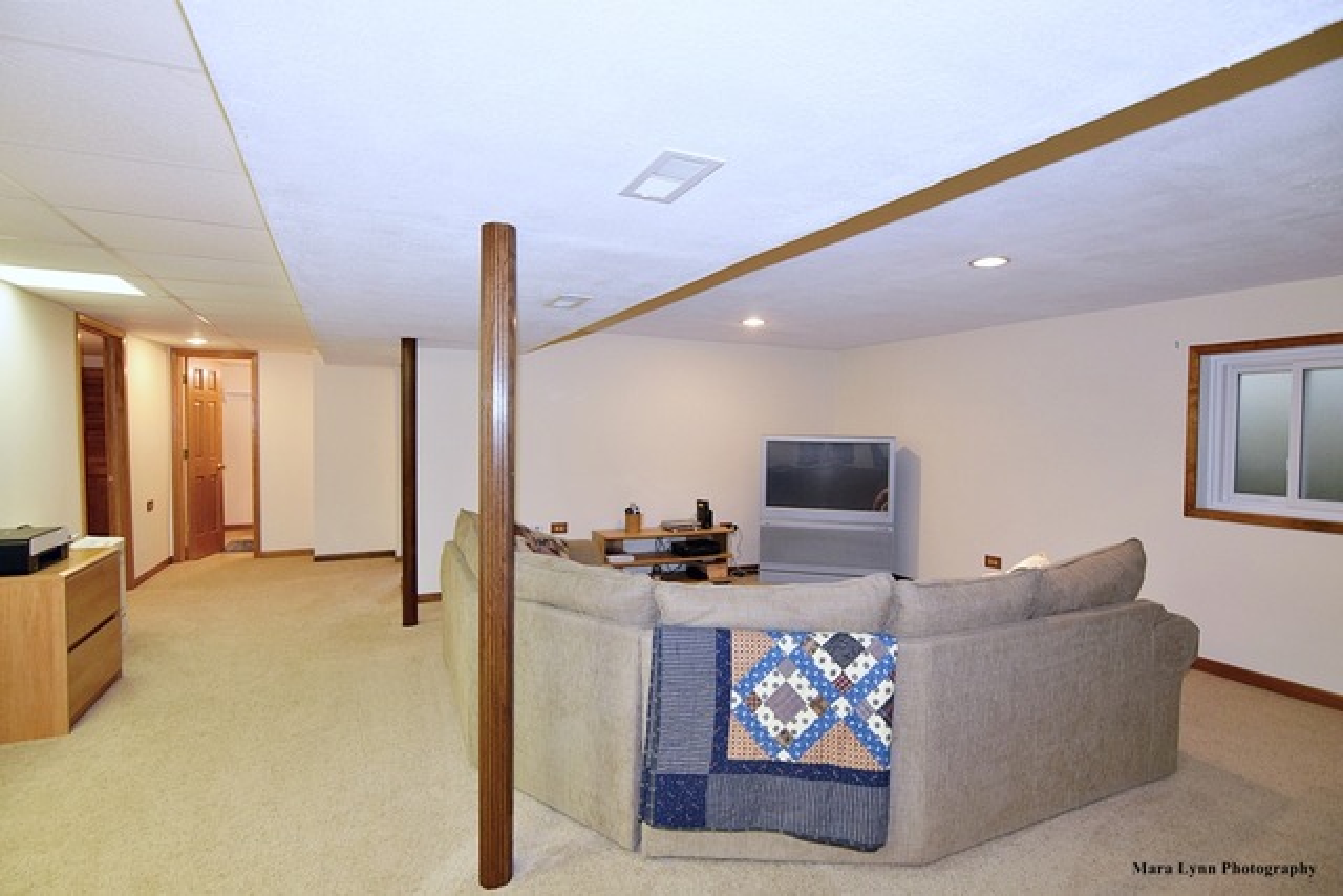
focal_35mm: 16
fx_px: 616
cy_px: 448
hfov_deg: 95.0
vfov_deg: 72.1
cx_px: 672
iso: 800
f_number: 4.5
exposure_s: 1/80
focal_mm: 11
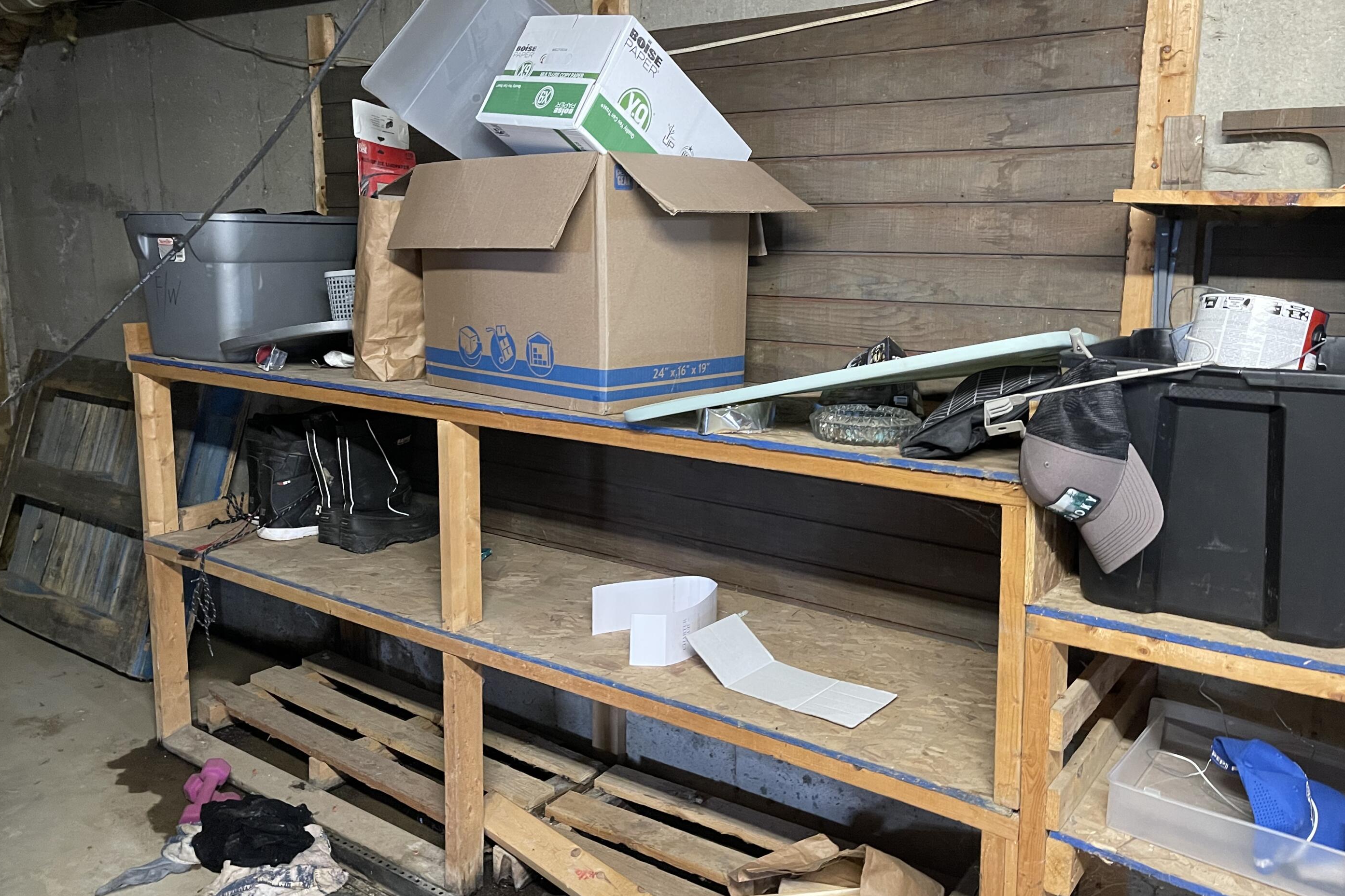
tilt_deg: -8.5
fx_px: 1046
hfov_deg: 65.4
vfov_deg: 46.3
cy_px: 404
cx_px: 634
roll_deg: -1.4
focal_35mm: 28
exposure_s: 1/40
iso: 640
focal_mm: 5.1
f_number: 1.6
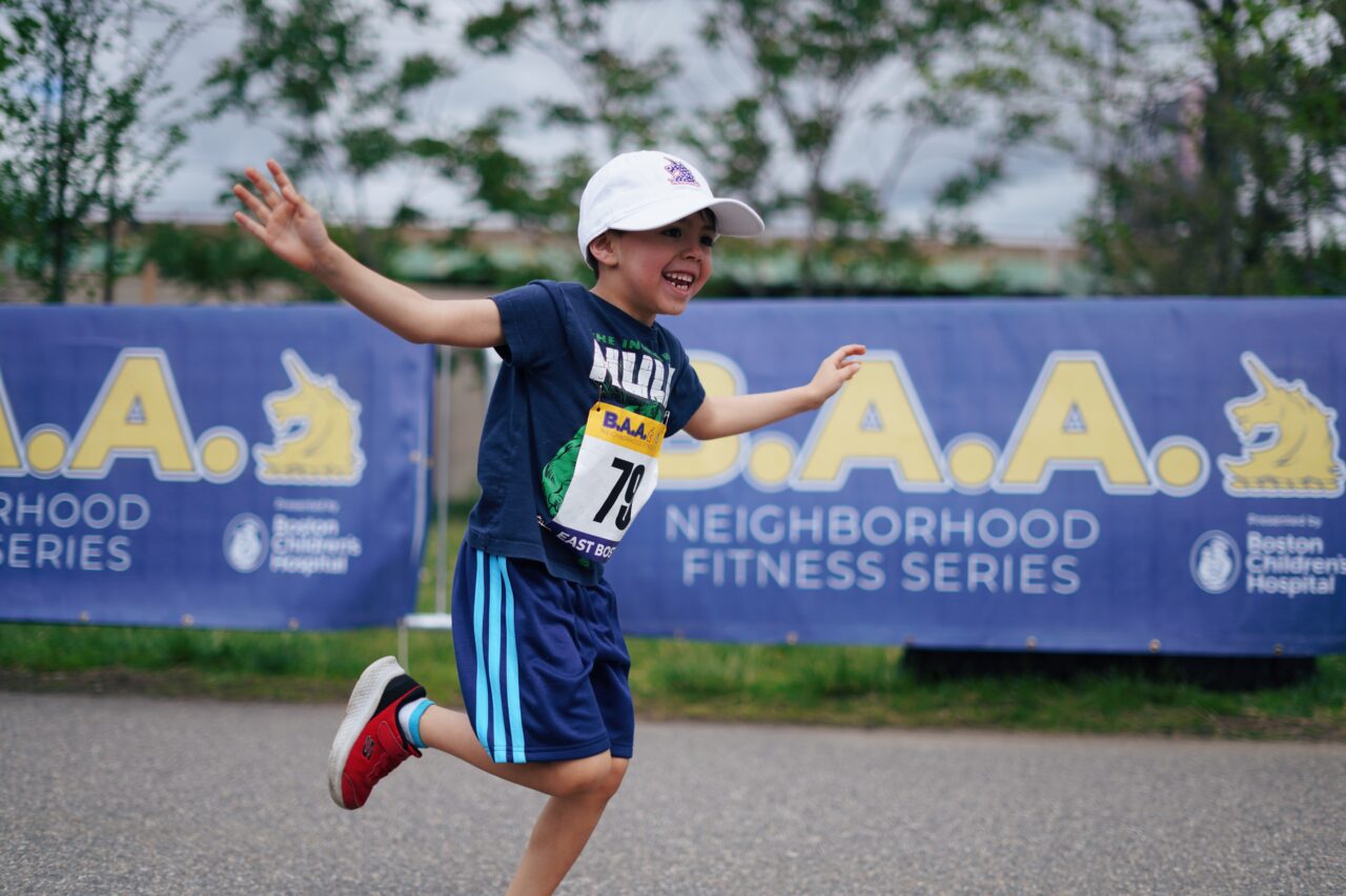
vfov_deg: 27.0
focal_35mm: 50
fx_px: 1869
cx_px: 673
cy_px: 448
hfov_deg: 39.6
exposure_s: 1/5000
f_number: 1.8
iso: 125
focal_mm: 50
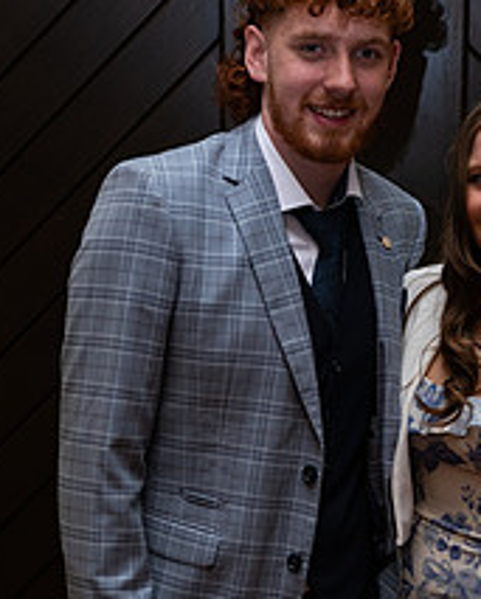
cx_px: 360
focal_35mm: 95
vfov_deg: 20.1
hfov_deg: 16.1
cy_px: 402
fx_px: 1687
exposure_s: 1/160
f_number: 4.5
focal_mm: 48
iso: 800
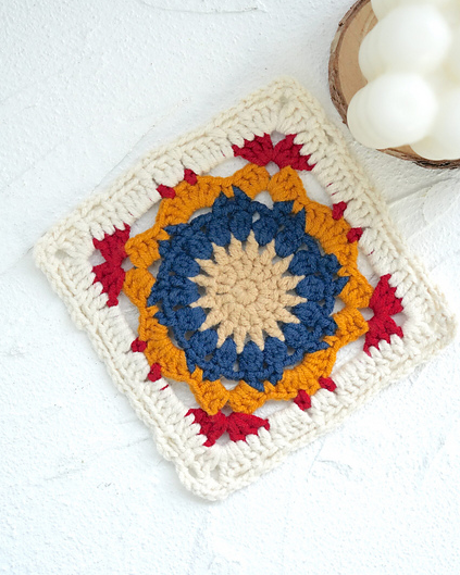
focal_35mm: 75
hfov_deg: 20.4
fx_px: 1277
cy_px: 280
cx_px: 231
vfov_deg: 25.4
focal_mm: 66
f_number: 5.6
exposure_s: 1/320
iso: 3200
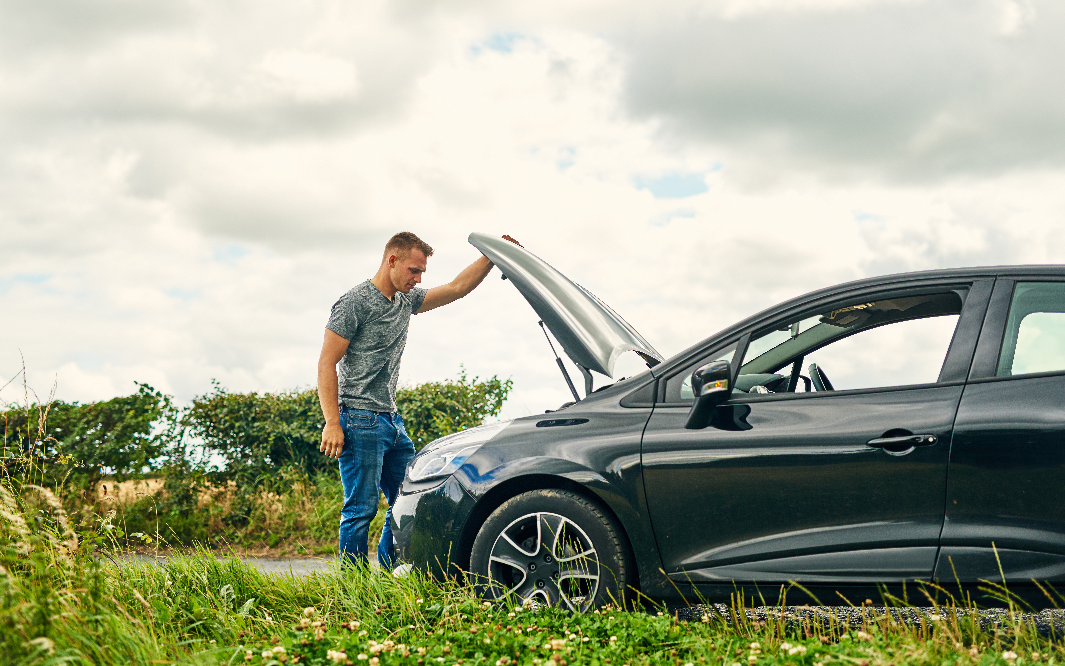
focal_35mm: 51
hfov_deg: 39.6
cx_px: 533
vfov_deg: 25.3
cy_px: 323
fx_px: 1480
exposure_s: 1/4000
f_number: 2
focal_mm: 50
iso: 200
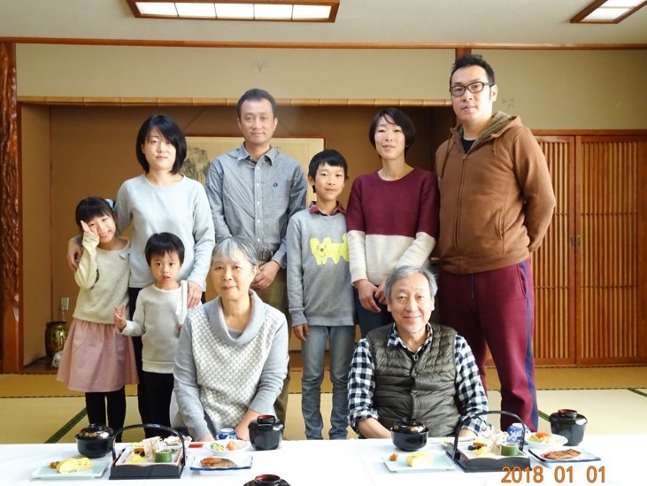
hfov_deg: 52.6
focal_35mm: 35
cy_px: 257
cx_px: 300
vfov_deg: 40.7
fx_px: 654
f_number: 4
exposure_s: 1/40
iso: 400
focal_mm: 5.43
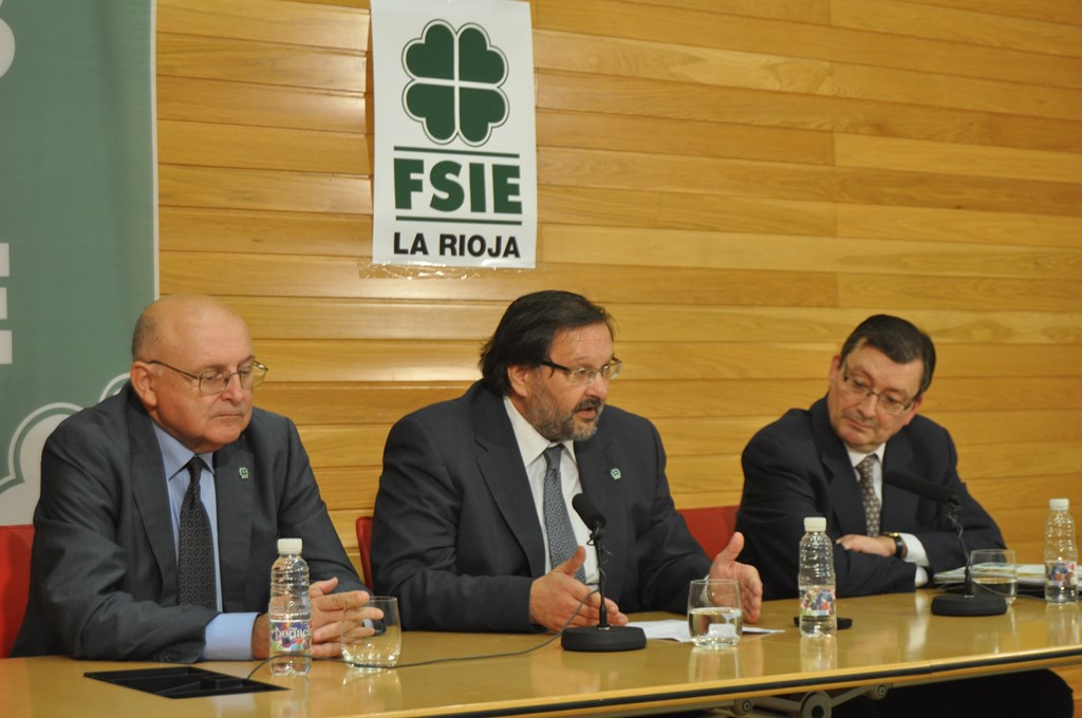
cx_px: 541
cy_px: 359
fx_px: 2026
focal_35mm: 68
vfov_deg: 20.1
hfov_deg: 29.9
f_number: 5.3
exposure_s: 1/30
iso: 800
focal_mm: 45
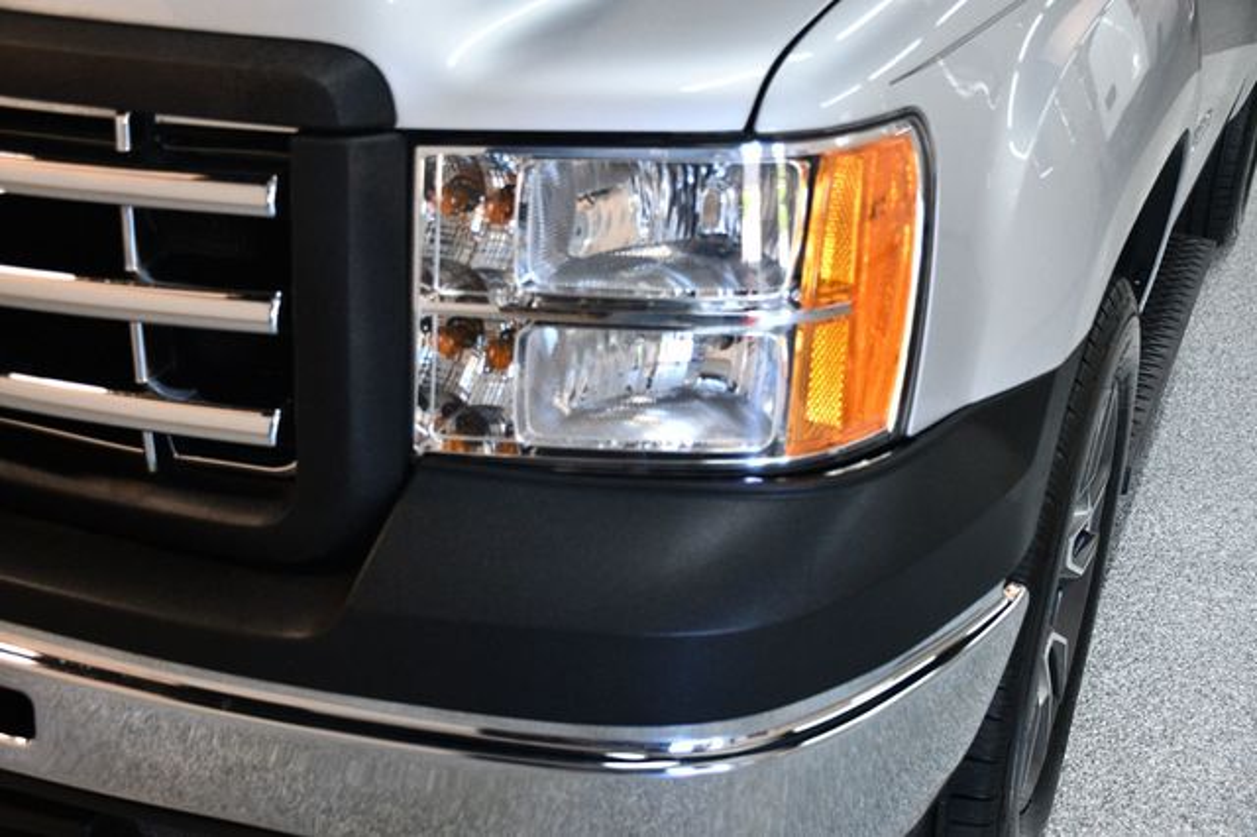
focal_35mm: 40
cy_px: 418
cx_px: 628
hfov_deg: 48.5
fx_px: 1396
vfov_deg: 33.4
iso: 1400
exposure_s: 1/125
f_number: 4
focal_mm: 27
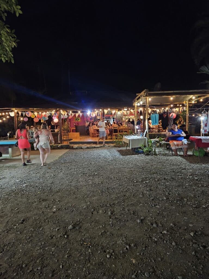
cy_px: 140
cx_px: 104
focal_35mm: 23
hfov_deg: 58.9
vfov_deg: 73.9
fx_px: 185
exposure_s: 1/28
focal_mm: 5.4
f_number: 1.8
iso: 1000
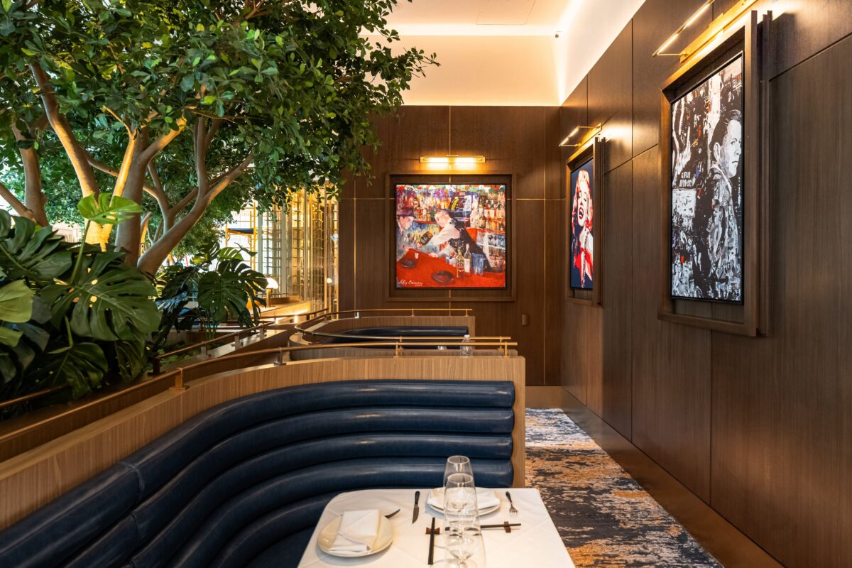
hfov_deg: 78.6
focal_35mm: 22
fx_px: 521
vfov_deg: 57.2
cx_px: 426
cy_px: 284
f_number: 5.6
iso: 3200
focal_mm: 22
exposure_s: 1/160
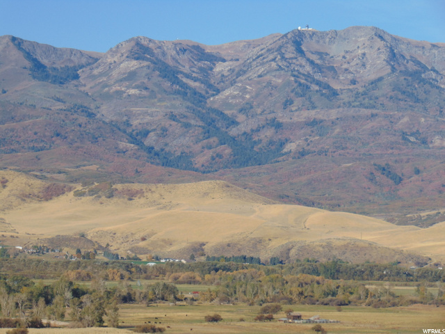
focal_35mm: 164
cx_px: 222
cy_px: 167
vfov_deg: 9.1
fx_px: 2108
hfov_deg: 12.0
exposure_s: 1/800
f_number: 4
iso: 80
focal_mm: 29.5
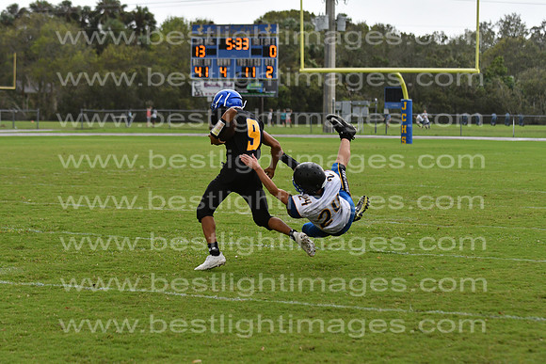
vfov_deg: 6.5
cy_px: 182
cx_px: 273
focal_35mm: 210
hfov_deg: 9.8
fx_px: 3186
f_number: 3.5
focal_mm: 140
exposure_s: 1/2500
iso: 1000
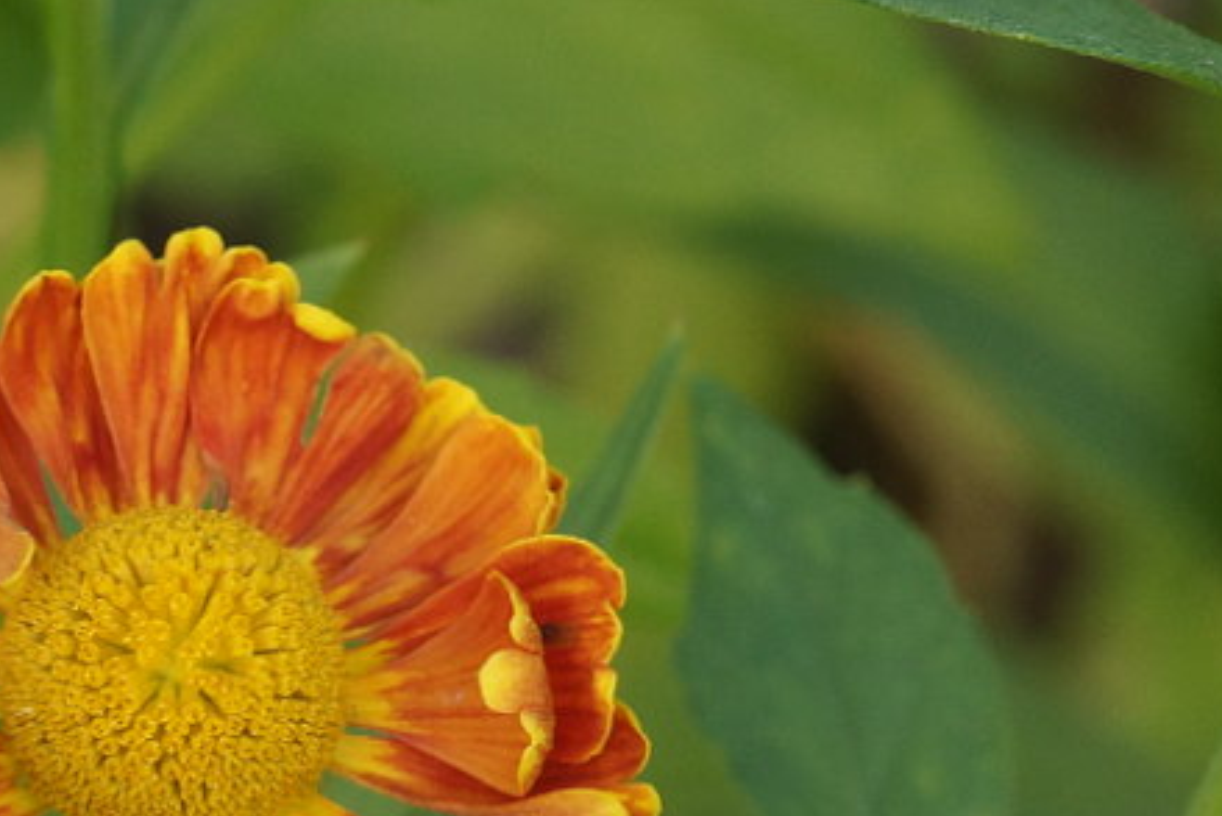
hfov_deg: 5.0
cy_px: 838
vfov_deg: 3.4
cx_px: -145
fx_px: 13921
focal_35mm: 410
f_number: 8
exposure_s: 1/160
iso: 500
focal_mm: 100
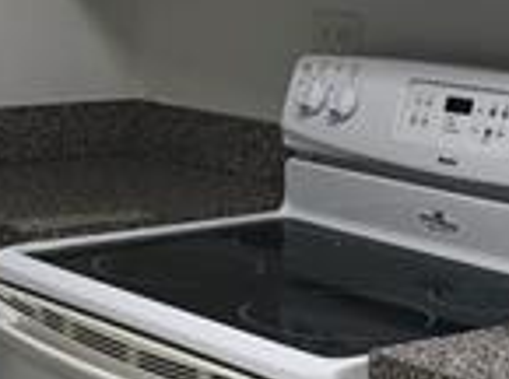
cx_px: 116
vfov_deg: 11.9
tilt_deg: -8.8
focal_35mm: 124
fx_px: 1819
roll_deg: -1.2
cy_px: 190
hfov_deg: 15.8
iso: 50
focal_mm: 3.99
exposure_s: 1/120
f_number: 1.8
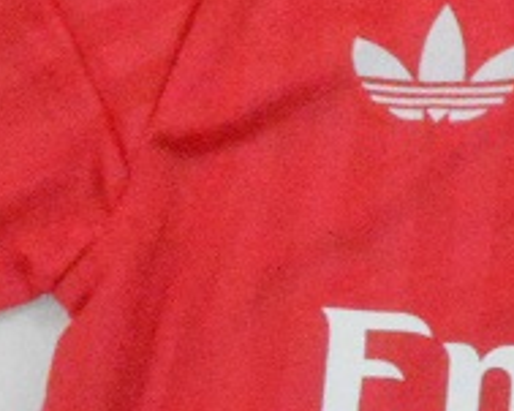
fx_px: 4295
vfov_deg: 5.5
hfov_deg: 6.3
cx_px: 1503
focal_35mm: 282
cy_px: 392
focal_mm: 21
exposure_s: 1/200
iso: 6400
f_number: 25
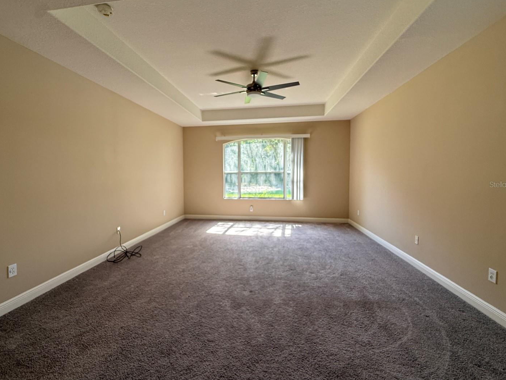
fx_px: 234
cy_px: 184
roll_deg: -0.1
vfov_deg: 78.1
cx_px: 235
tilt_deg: -2.5
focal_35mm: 16
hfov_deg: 94.3
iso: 125
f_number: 2.2
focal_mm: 2.22
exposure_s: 1/99
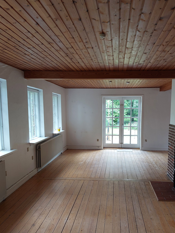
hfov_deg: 44.1
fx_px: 216
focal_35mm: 32
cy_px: 134
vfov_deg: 56.6
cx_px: 97
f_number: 1.8
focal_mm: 5.23
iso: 125
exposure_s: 1/60
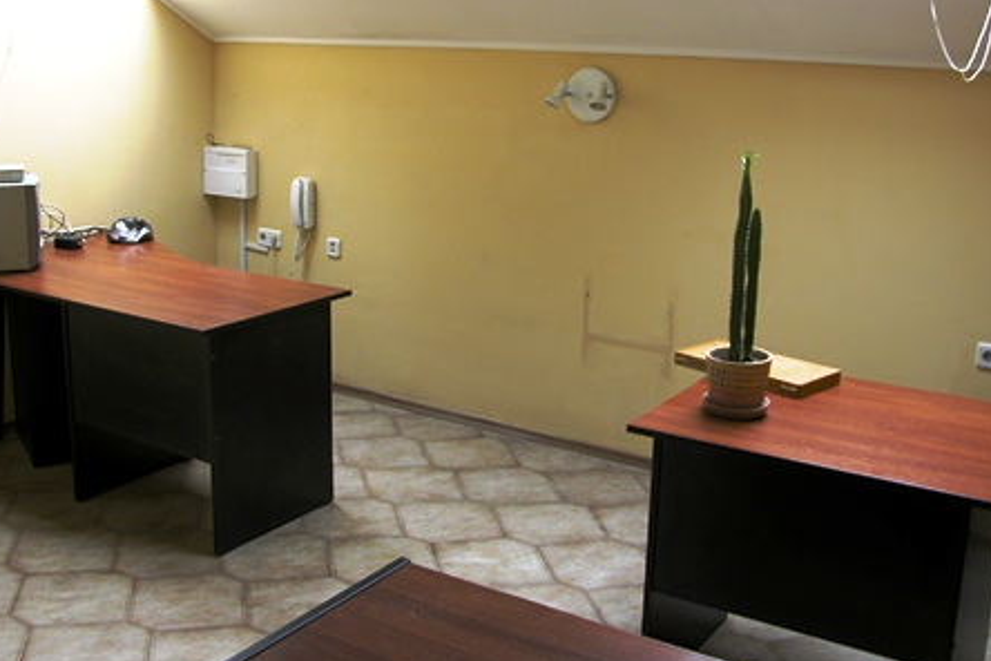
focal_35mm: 41
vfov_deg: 32.5
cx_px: 487
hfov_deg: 47.4
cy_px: 251
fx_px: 1129
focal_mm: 8.9
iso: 100
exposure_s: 1/19.1
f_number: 2.8
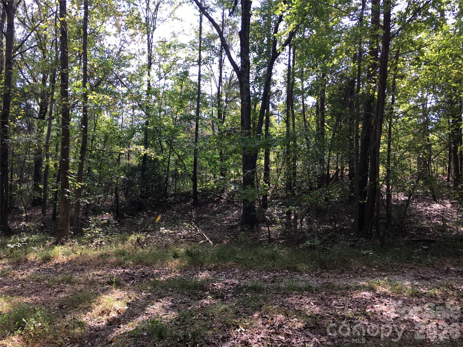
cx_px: 232
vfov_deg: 48.2
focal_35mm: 29
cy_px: 174
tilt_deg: +3.8
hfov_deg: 61.7
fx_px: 388
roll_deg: -0.3
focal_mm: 4.15
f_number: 2.2
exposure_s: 1/120
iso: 32
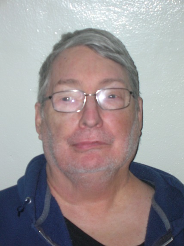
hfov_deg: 14.5
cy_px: 123
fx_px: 724
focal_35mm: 102
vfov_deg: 19.3
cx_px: 92
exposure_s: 1/60.1
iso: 104
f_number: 4.9
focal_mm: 17.1
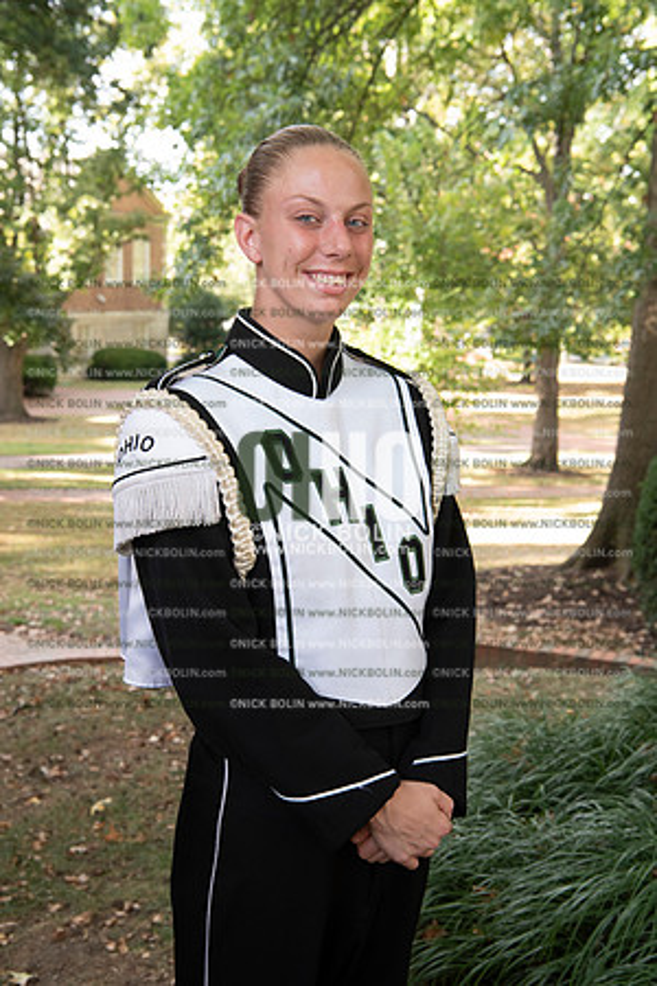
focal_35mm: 50
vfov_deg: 39.6
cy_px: 493
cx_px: 328
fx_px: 1369
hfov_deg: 27.0
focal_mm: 50
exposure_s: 1/100
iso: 800
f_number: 8
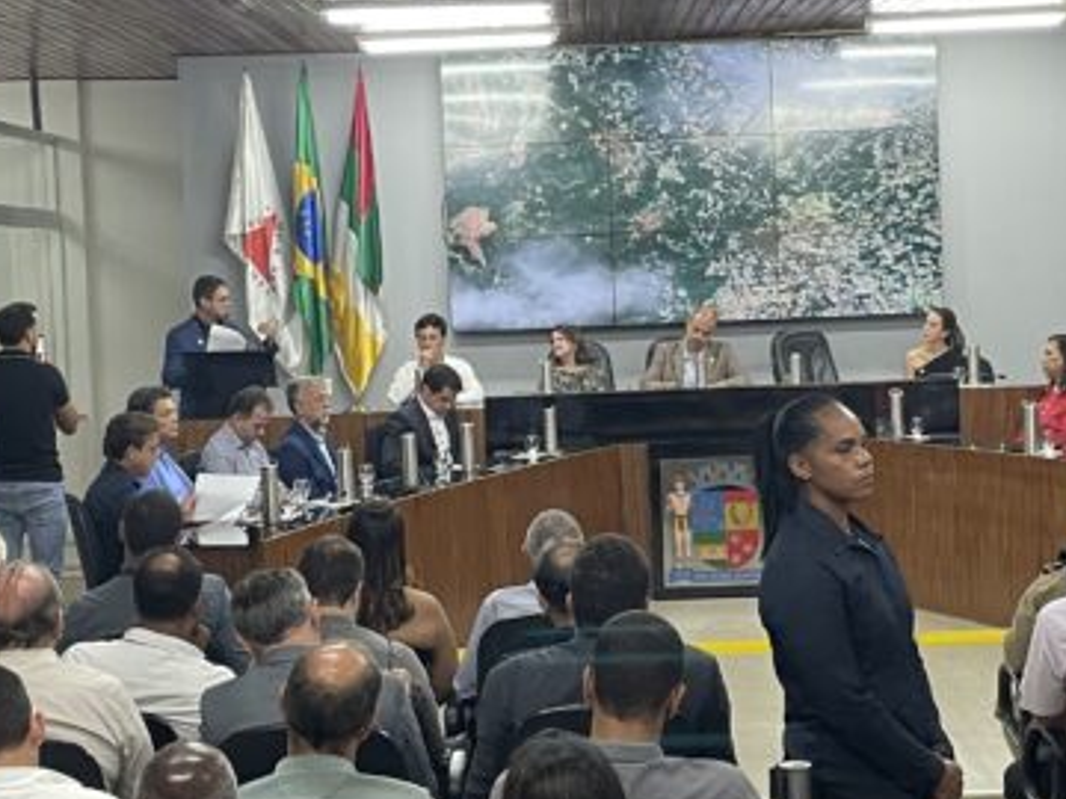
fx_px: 2279
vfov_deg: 19.9
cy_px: 367
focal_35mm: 74
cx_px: 527
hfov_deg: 26.3
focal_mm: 4.2
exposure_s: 1/60
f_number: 1.6
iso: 200
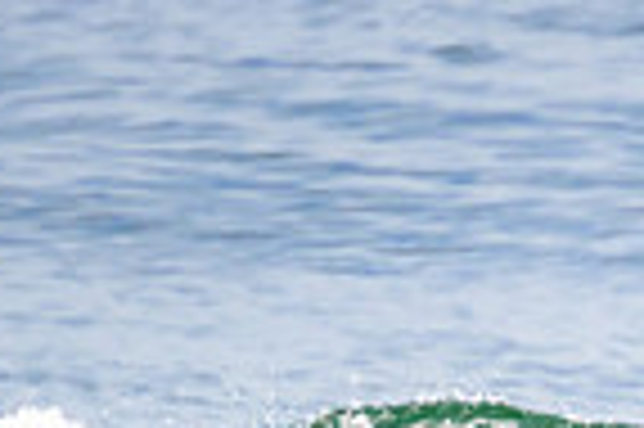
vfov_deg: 0.4
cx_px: 1058
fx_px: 58018
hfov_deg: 0.6
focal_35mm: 3247
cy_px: 728
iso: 1000
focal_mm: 800
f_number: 11
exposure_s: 1/2000
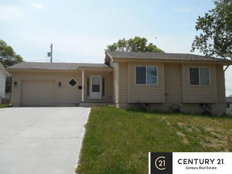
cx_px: 116
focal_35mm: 29
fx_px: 194
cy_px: 87
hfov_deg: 61.7
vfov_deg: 48.2
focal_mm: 5.2
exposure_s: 1/640
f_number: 4
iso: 80
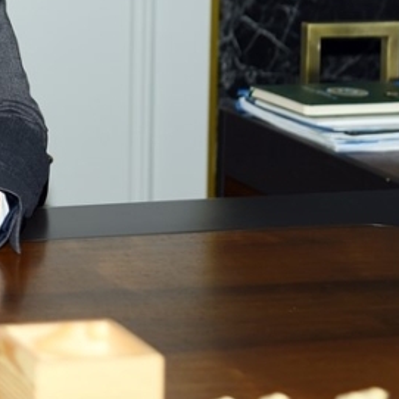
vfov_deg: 10.3
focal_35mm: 167
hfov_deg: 10.1
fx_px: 2178
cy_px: -84
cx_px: -216
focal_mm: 52
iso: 100
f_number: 4
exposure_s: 1/125
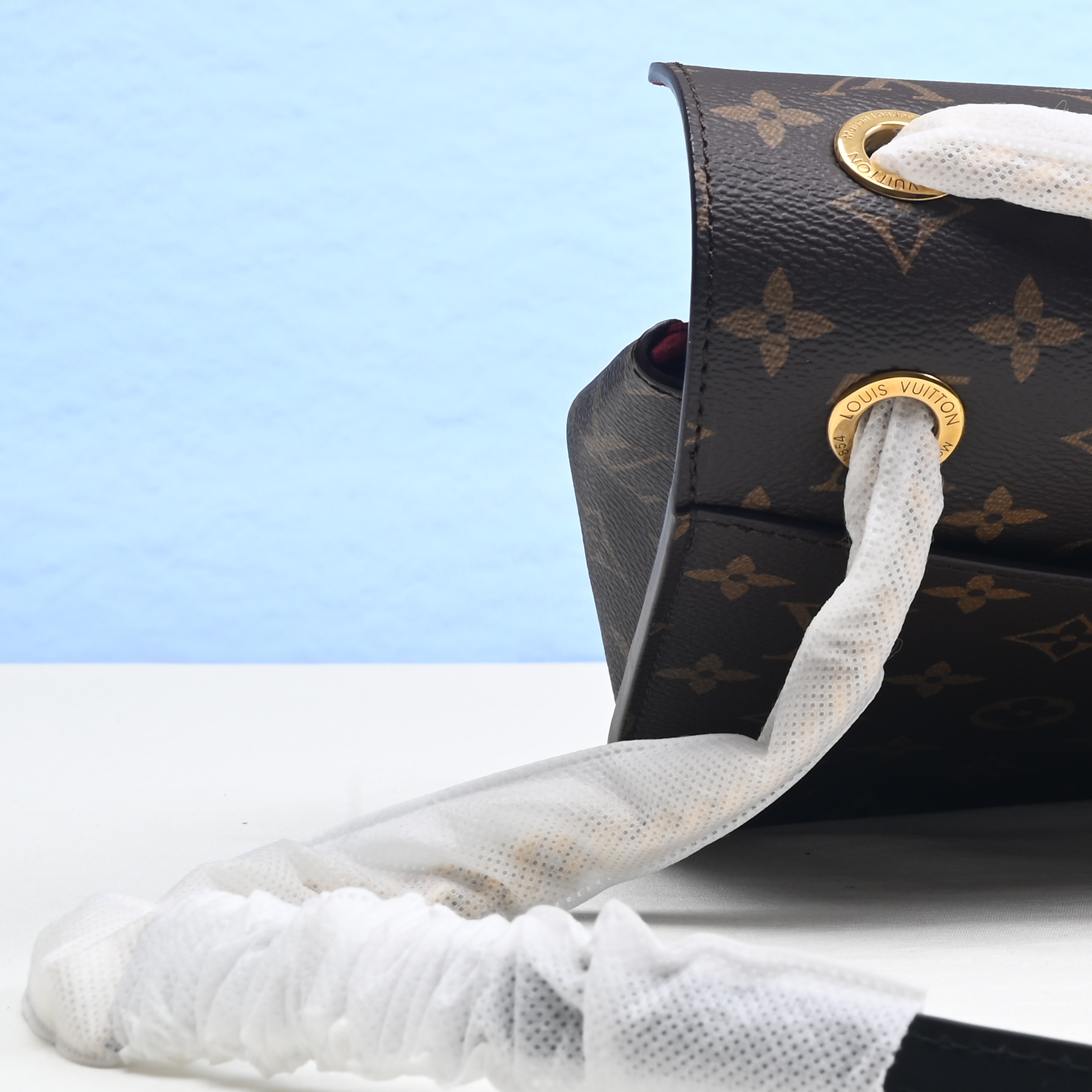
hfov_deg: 15.4
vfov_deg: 16.0
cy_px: 67
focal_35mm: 107
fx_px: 3819
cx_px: 1481
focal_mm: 41
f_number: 16
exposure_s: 1/2
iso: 100
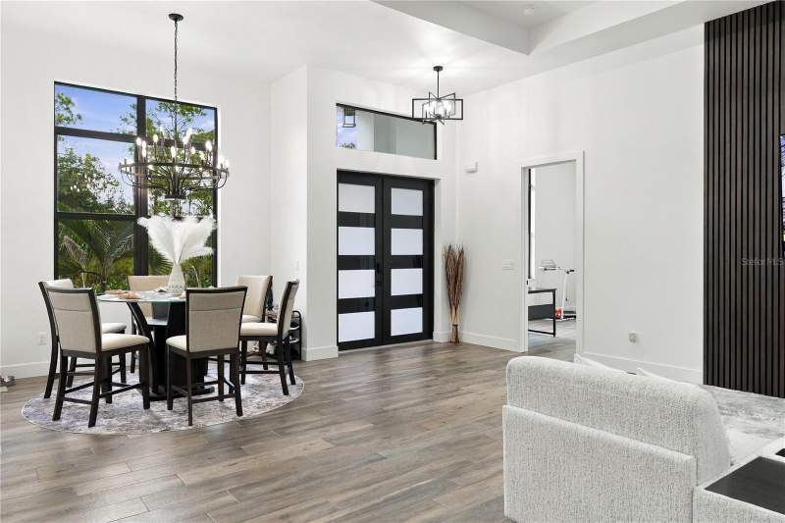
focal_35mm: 24
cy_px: 262
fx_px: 523
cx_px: 392
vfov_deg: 53.1
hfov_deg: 73.8
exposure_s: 1/160
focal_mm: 16
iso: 500
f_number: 4
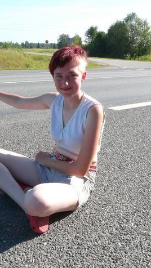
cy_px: 135
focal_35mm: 41
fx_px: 292
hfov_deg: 28.8
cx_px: 48
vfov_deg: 49.4
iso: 100
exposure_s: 1/250
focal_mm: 4.6
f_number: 5.6
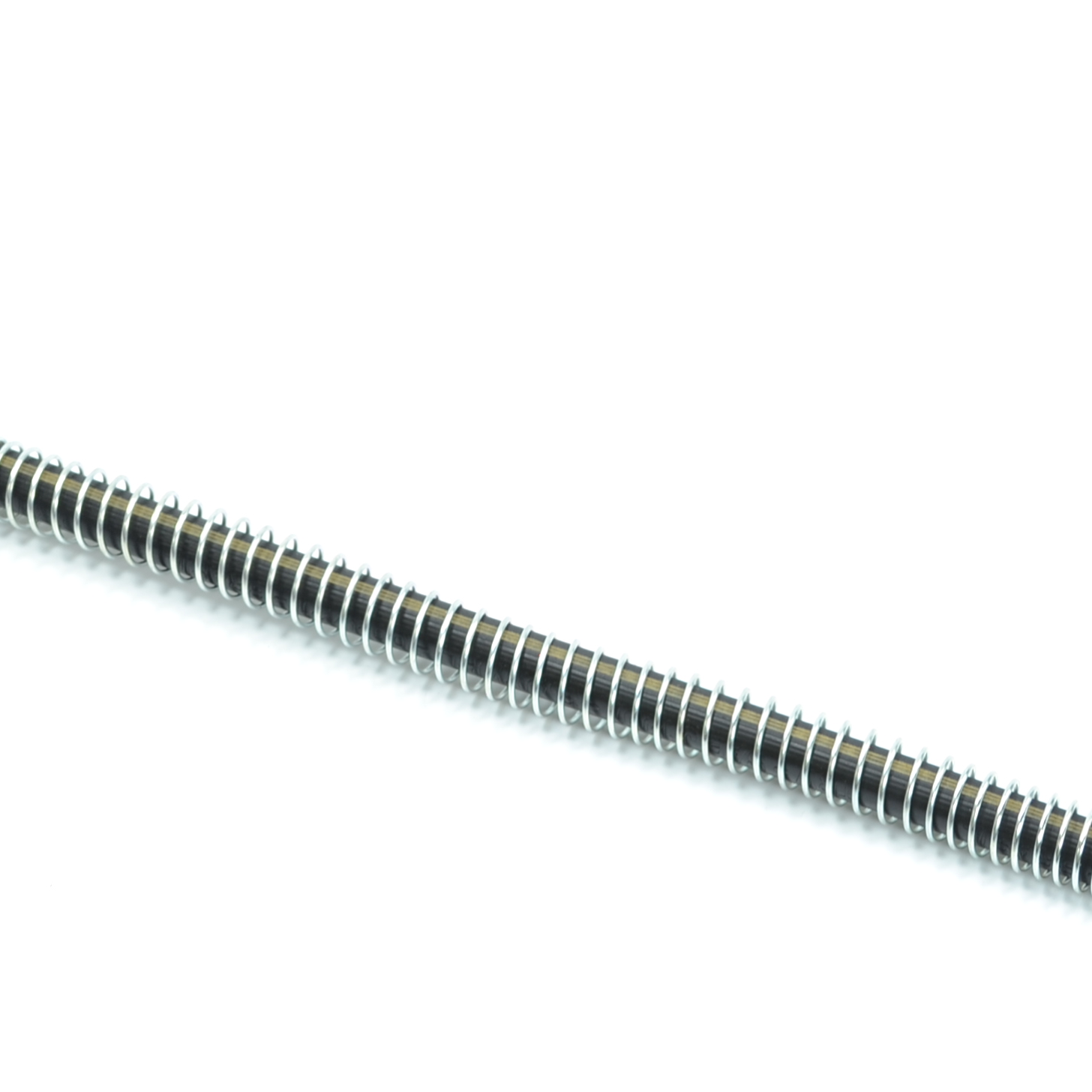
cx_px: 500
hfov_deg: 15.2
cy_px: 489
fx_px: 4104
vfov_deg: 15.2
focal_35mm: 115
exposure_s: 1/25
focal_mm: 38
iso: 100
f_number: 7.1
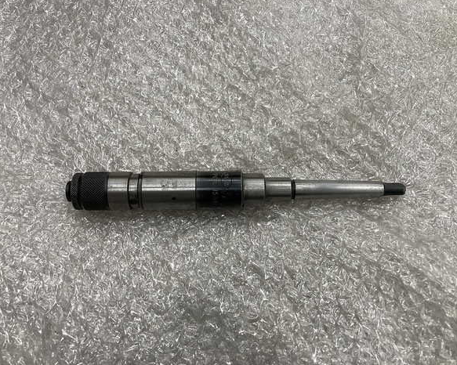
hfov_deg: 58.8
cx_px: 222
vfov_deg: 48.5
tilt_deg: -74.1
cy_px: 185
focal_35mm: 30
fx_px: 406
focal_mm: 3.99
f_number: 1.8
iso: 80
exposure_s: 1/92
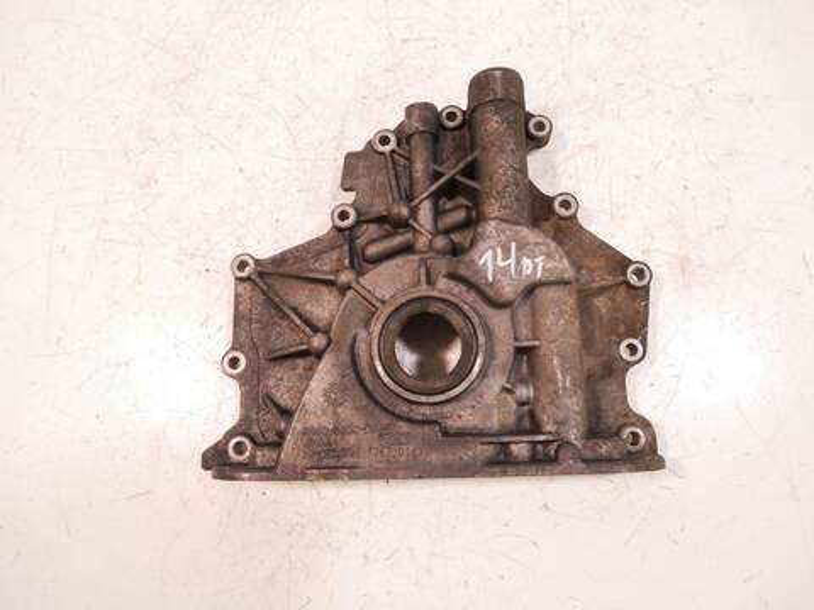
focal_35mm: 24
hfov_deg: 71.6
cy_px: 305
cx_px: 407
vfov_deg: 56.8
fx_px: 564
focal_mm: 12
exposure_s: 1/125
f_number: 3.5
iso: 1600
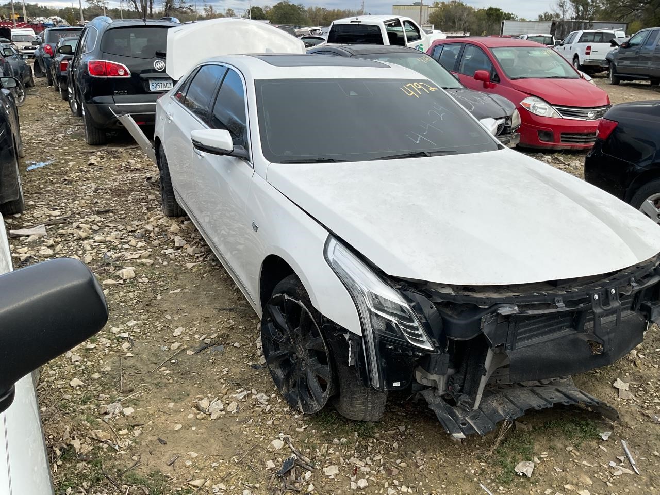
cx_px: 330
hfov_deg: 61.7
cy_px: 248
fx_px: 553
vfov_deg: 48.2
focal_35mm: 29
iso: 16
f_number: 1.8
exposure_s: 1/759
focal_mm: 3
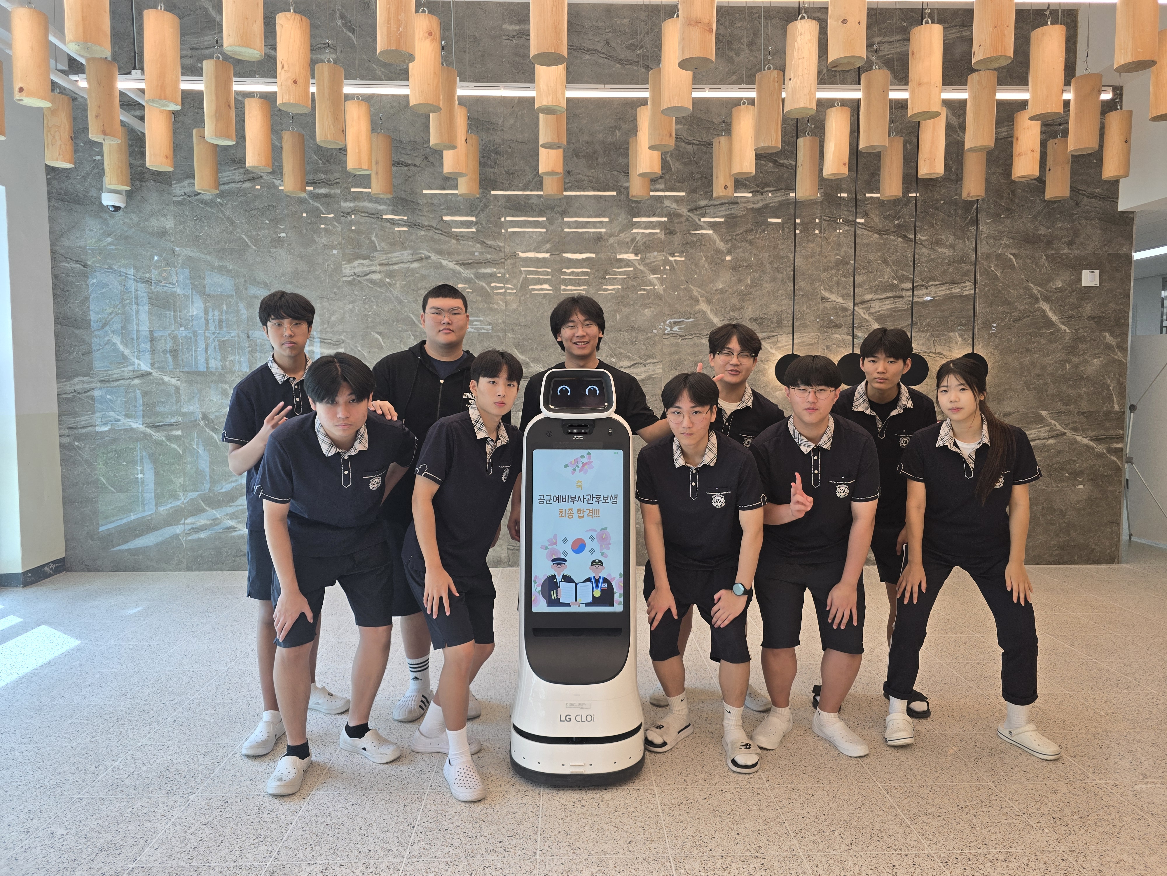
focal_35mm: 23
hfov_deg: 73.9
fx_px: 775
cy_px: 438
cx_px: 584
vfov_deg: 58.9
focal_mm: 6.3
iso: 50
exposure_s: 1/120
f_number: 1.7
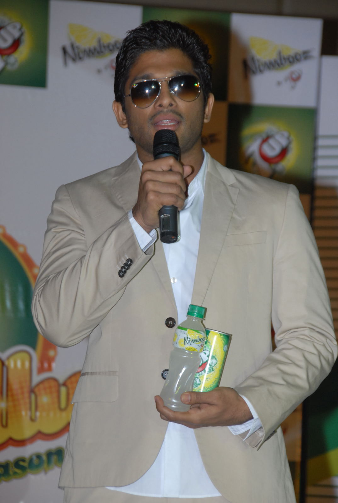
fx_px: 2838
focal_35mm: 202
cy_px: 252
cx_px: 169
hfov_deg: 6.8
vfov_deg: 10.1
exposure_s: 1/125
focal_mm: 135
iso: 400
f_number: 7.1
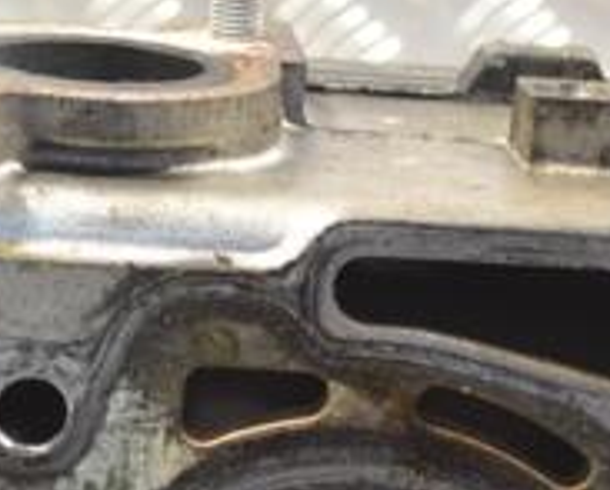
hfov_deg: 11.5
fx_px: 3002
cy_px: 523
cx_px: 40
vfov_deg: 9.3
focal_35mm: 166
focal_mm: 36
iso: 1000
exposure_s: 1/60
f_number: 5
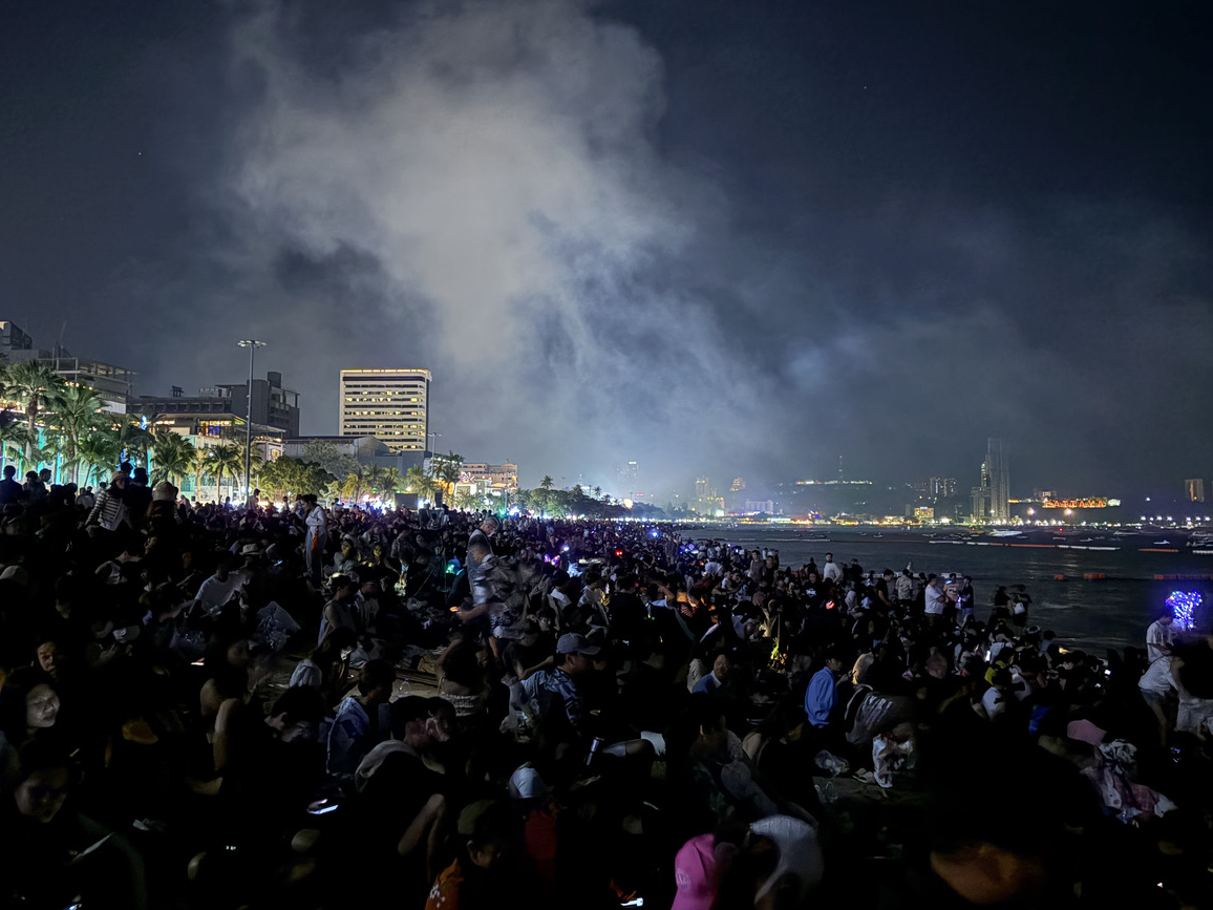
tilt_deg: +3.7
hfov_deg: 65.3
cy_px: 461
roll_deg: +0.5
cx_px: 608
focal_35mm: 27
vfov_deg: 51.4
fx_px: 946
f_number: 1.6
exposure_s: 1/15
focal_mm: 5.96
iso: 2000
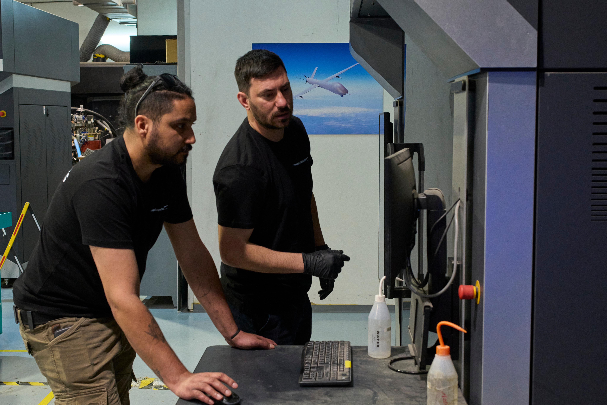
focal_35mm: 52
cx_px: 304
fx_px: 877
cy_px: 202
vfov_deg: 26.0
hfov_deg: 38.2
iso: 1600
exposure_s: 1/250
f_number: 5
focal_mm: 35
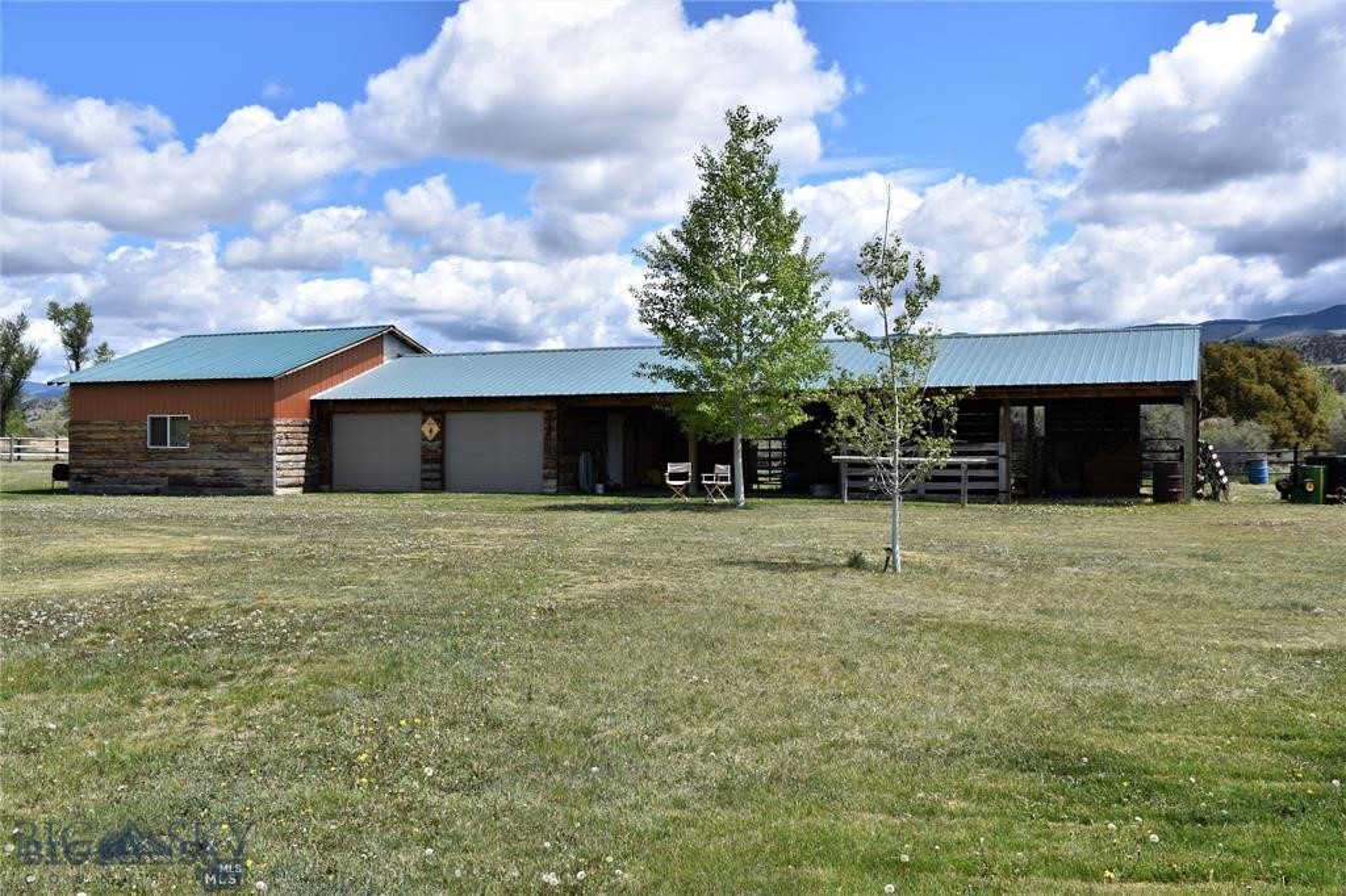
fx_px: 1233
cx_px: 673
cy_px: 448
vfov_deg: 39.9
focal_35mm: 33
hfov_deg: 57.2
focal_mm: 22
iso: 100
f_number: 9
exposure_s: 1/320
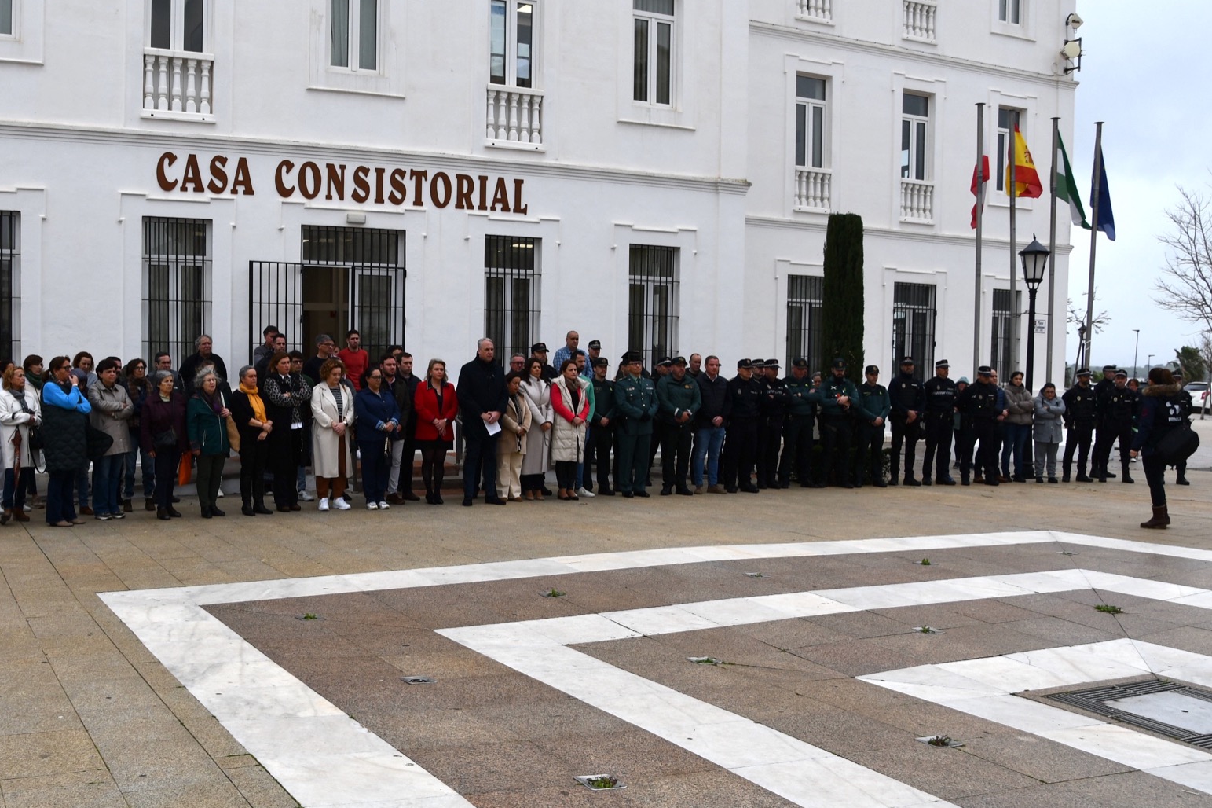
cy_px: 455
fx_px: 1178
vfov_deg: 37.8
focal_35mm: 35
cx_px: 478
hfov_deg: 54.0
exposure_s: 1/250
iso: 200
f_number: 8
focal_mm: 18
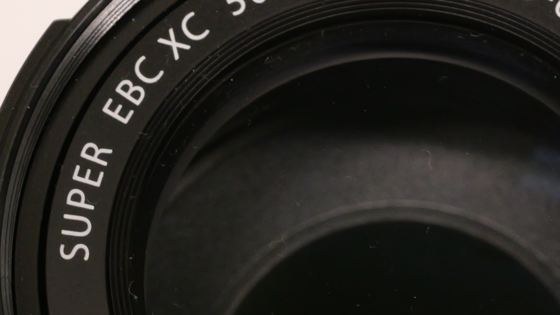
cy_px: 250
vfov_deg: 7.3
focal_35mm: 167
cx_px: 407
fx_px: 2480
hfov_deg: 12.9
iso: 1600
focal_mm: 30
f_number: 8
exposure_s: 1/60
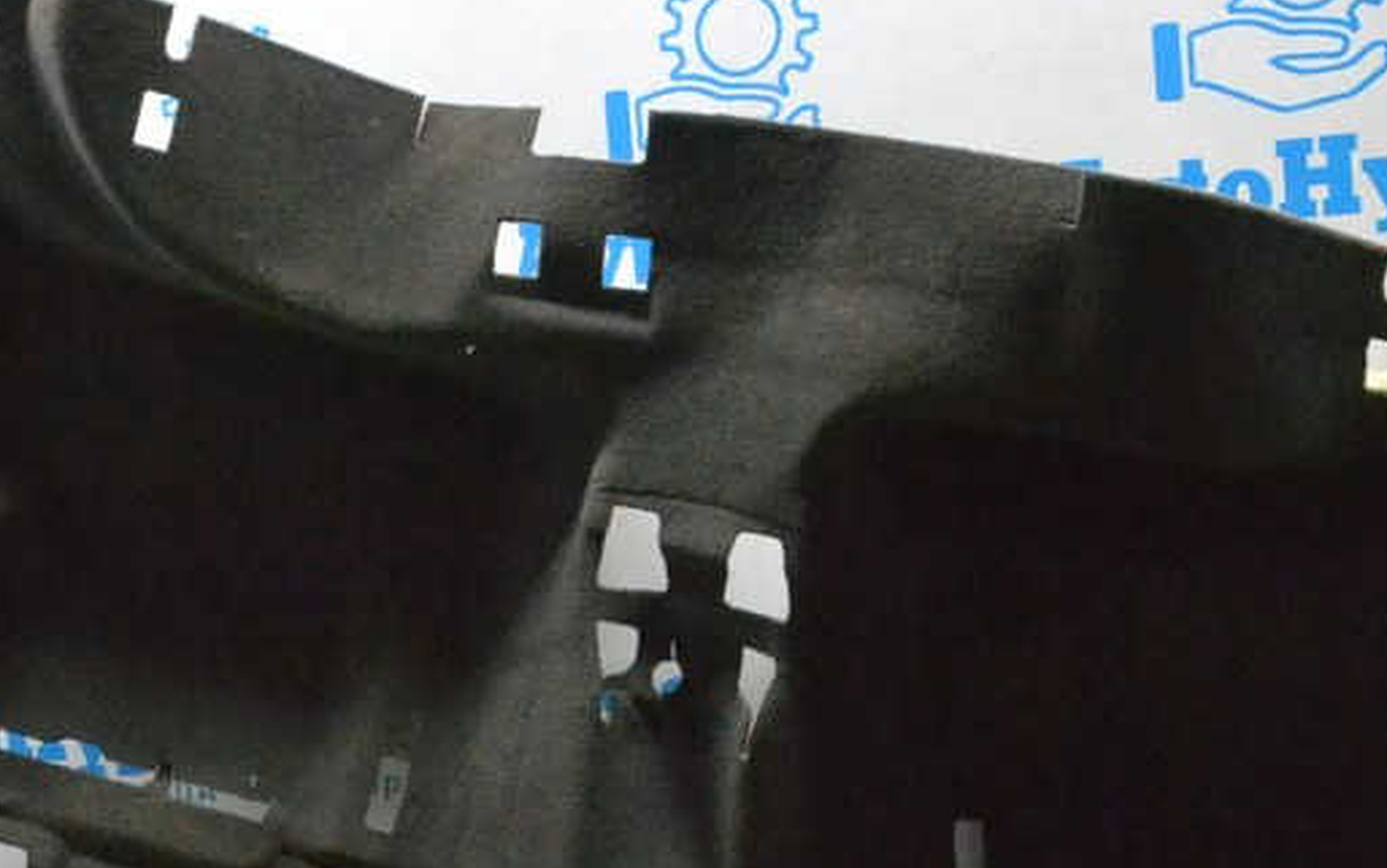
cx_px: 497
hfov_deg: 33.3
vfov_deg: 21.1
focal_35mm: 61
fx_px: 2307
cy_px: 672
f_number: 13
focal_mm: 20
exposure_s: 1/100
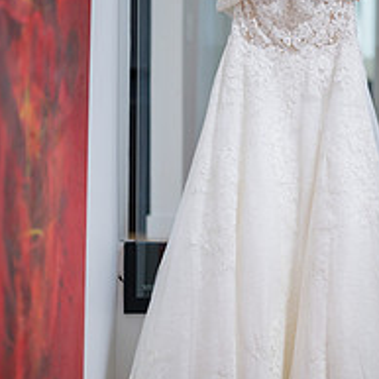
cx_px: 276
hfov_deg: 17.5
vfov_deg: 17.5
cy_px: 147
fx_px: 1226
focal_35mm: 99
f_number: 1.2
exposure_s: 1/800
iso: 640
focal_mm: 50
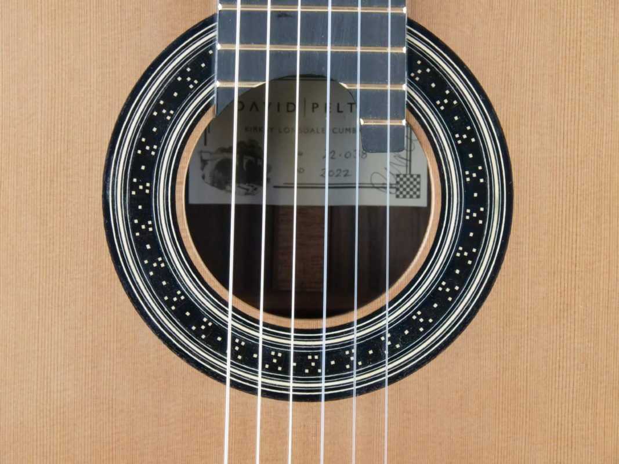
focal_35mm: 180
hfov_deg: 11.0
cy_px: 232
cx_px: 310
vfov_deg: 8.2
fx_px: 3218
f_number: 11
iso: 3200
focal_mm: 90
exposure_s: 1/60
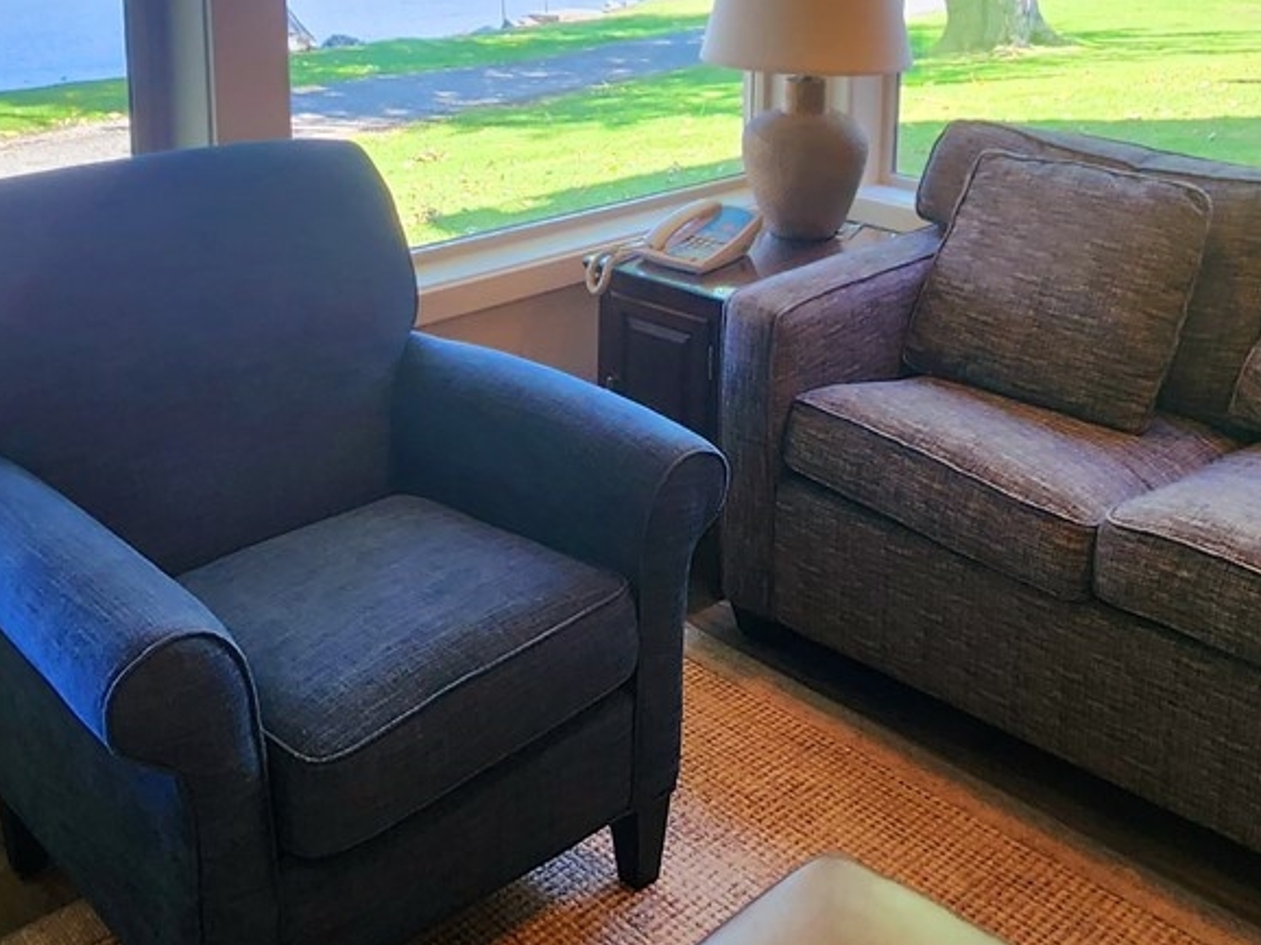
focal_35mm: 36
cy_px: 135
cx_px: 652
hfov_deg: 51.4
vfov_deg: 37.6
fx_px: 1311
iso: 50
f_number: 2.2
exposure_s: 1/60.2
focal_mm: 2.2
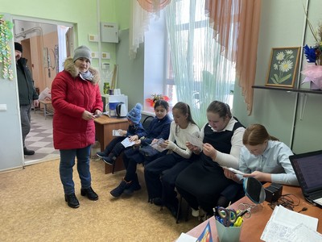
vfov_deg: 53.1
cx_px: 161
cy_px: 121
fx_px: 242
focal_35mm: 26
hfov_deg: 67.3
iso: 80
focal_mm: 4.2
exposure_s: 1/100
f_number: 1.6
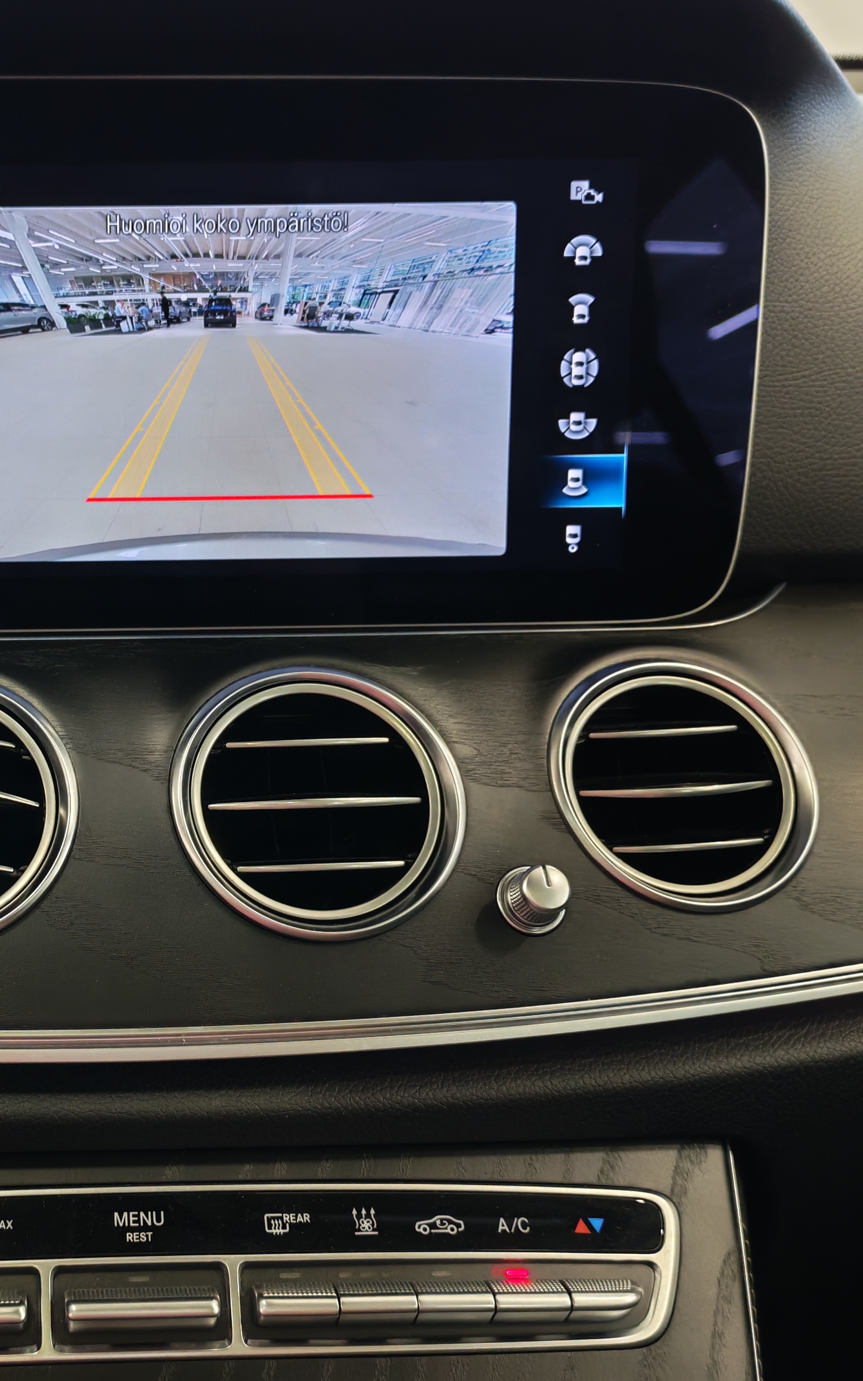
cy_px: 690
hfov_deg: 27.0
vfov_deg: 43.5
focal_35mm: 46
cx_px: 80
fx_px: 1731
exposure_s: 1/50
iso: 800
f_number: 1.9
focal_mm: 6.12
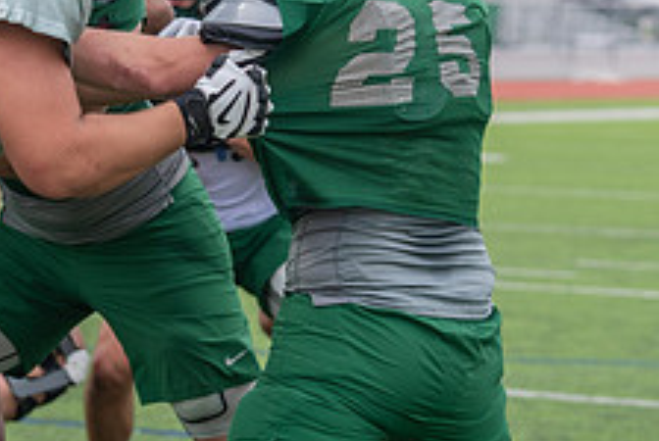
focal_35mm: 207
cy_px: 213
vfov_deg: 6.7
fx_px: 3794
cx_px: 297
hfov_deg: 9.9
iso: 160
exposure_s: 1/1250
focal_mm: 80
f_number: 3.5
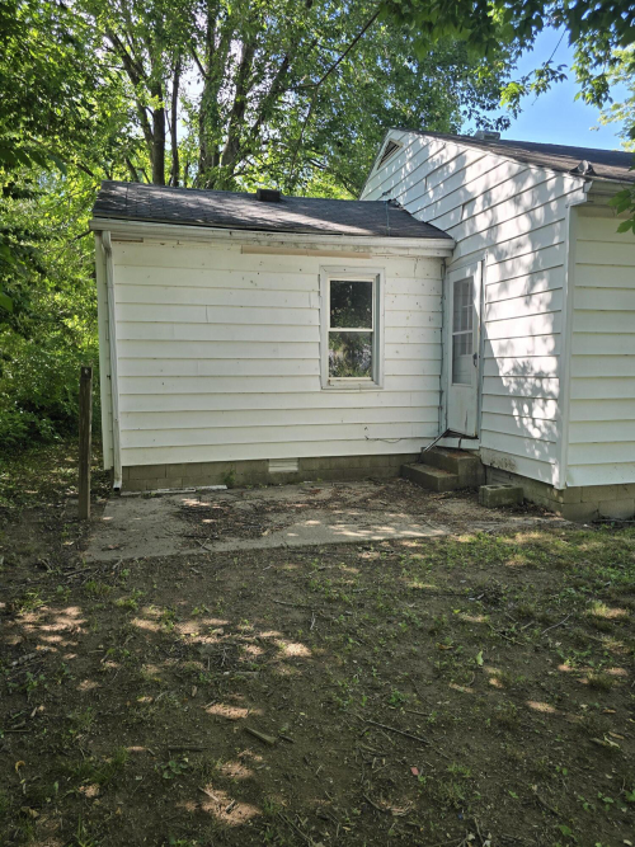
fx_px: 563
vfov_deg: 73.9
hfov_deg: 58.9
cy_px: 424
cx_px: 318
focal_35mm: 23
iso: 16
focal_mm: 6.3
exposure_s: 1/180
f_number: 1.7
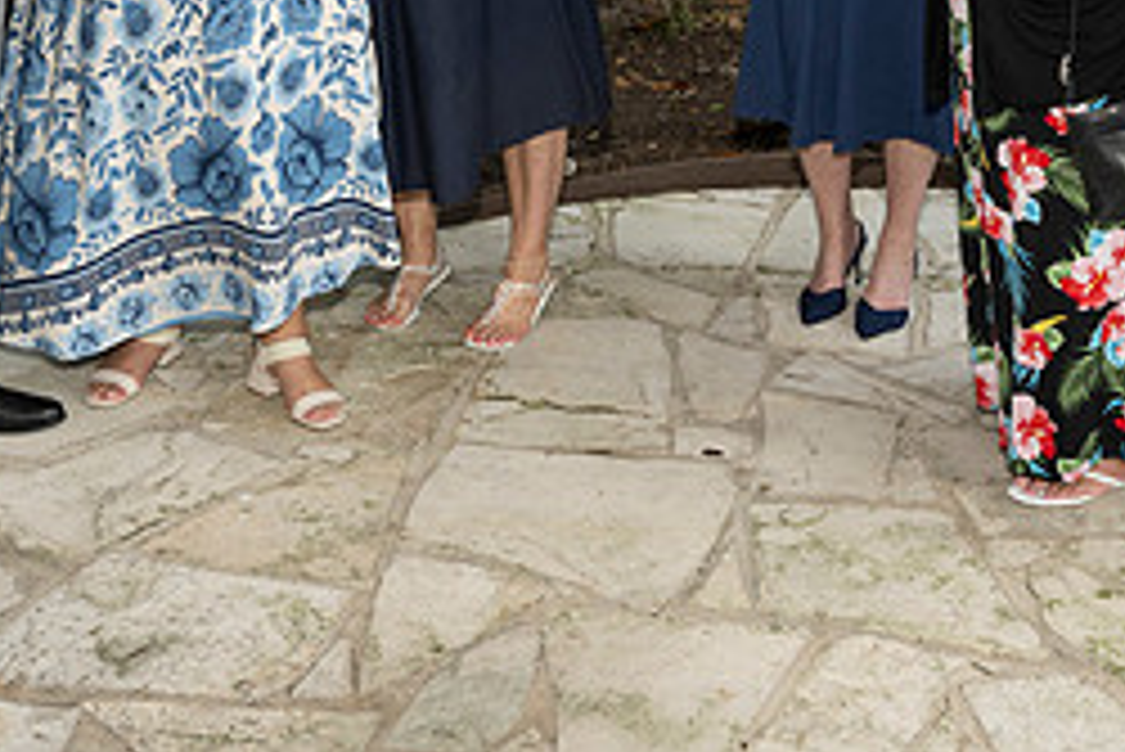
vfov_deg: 19.9
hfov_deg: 30.7
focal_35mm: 65
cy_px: -115
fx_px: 2032
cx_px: 734
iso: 400
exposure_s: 1/160
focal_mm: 28
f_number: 6.3
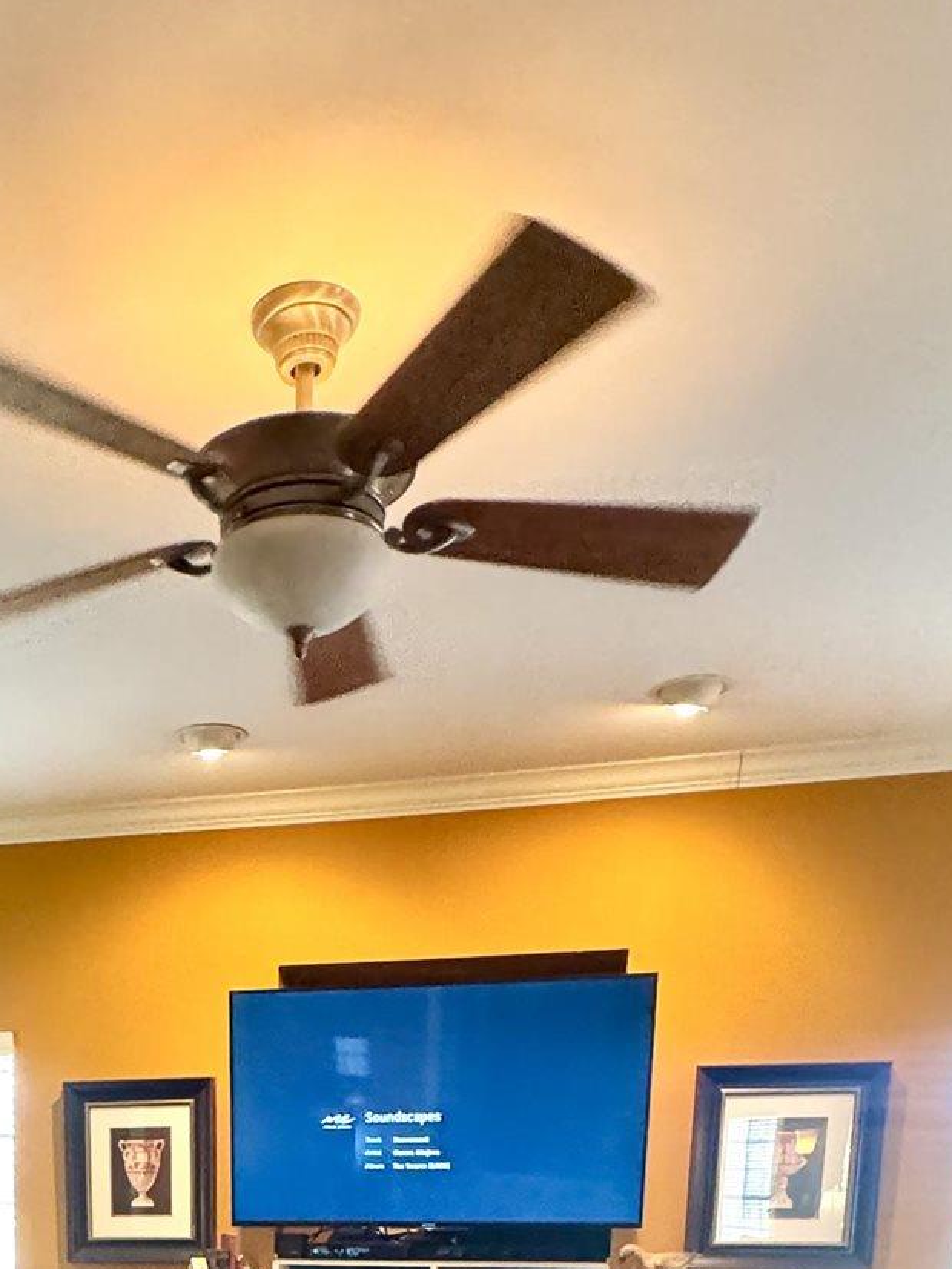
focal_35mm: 39
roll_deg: -0.6
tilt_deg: -10.0
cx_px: 160
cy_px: 1461
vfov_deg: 38.0
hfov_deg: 35.4
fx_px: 1430
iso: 640
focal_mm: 2.22
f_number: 2.2
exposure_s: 1/60
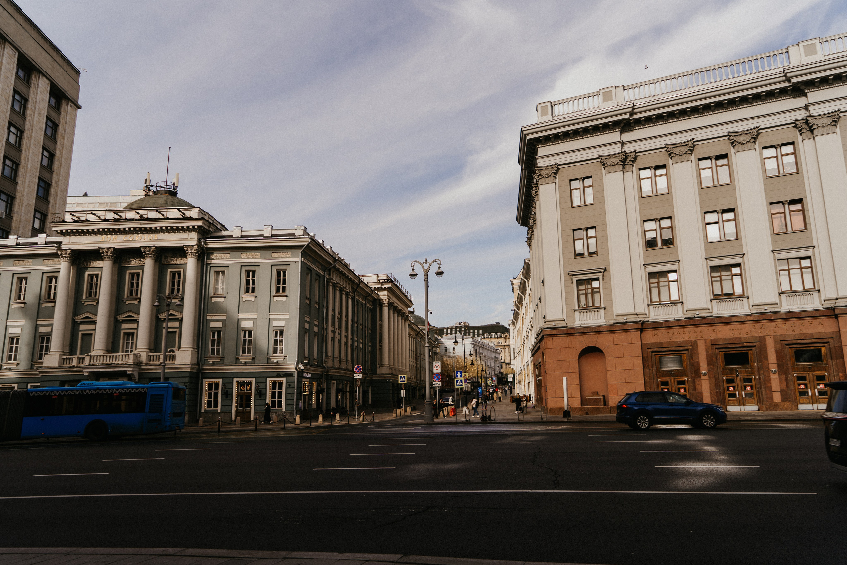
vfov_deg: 51.1
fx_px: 591
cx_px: 424
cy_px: 282
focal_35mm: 25
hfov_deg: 71.2
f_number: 4
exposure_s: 1/500
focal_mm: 24
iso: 100
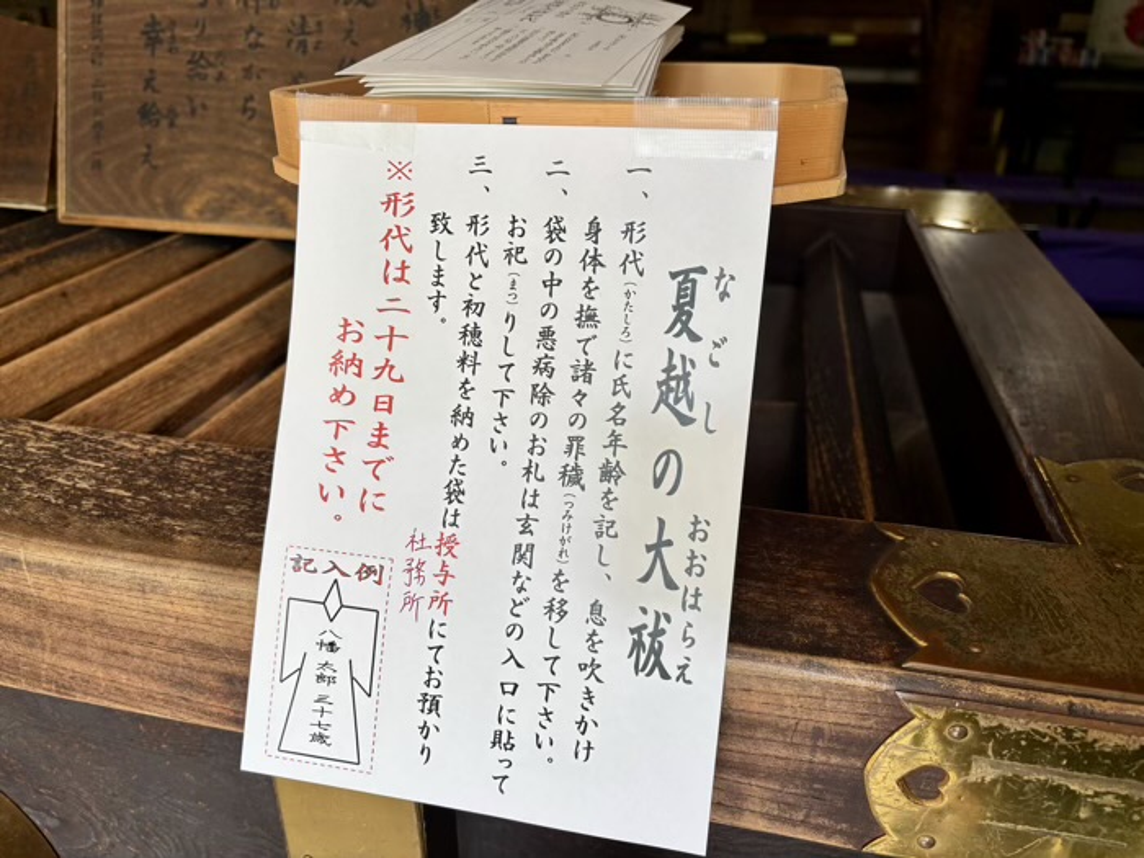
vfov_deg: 53.1
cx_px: 572
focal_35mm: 26
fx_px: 859
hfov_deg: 67.3
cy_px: 429
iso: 50
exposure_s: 1/121
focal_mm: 5.96
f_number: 1.6
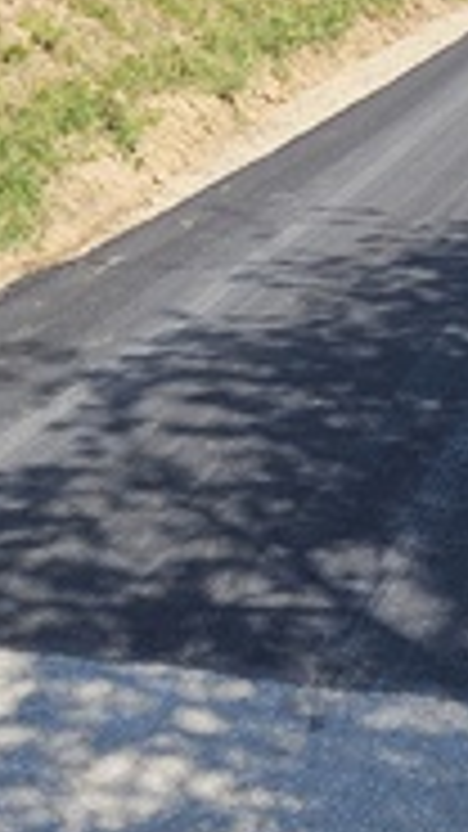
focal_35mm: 61
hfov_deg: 19.2
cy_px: 139
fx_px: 1346
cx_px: 454
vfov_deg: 33.2
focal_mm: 5.4
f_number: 1.8
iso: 25
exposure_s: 1/1132
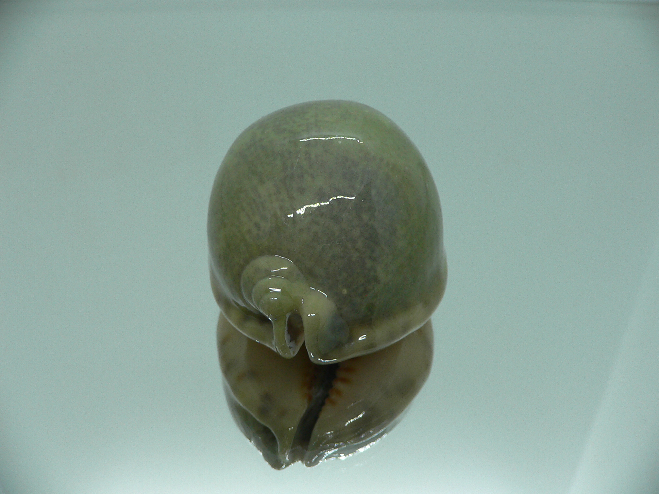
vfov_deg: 40.7
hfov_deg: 52.6
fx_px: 666
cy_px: 247
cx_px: 330
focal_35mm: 35
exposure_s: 1/60
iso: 80
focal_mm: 4.6
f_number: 2.8
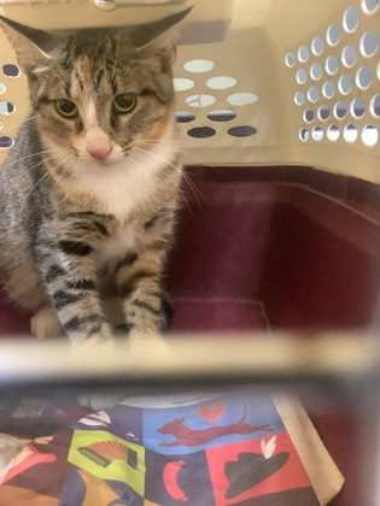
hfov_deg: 45.4
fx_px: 454
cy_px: 253
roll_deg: +1.5
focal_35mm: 31
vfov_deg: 58.4
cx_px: 190
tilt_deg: -14.3
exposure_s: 1/30
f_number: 2.4
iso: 500
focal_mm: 3.3
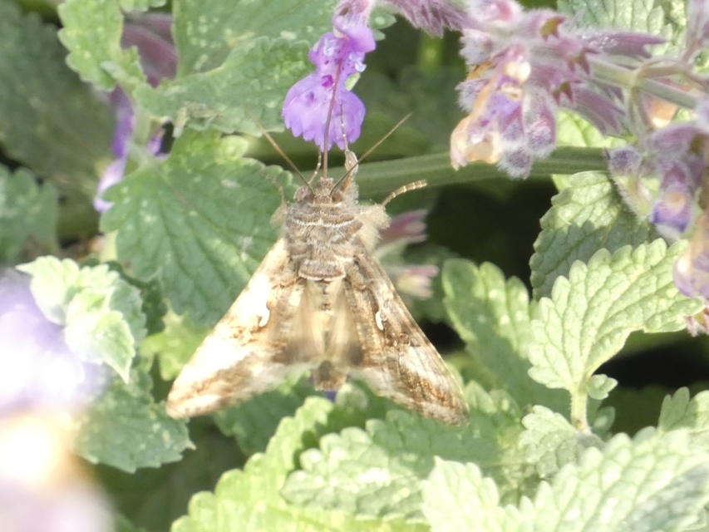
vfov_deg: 2.3
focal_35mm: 661
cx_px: 354
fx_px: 13540
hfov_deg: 3.0
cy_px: 266
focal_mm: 118.5
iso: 640
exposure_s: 1/100
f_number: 5.6
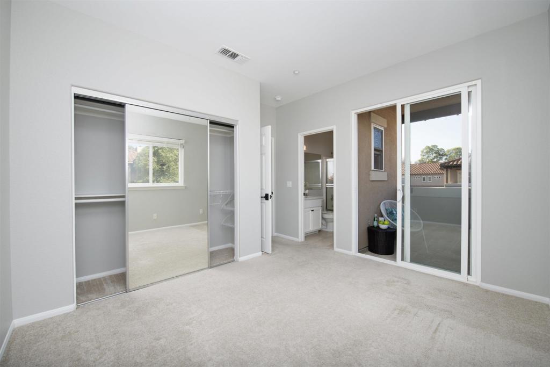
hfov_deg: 104.2
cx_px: 275
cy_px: 184
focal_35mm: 14
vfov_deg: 81.2
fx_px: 214
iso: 320
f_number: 7.1
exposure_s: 1/250
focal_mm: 14
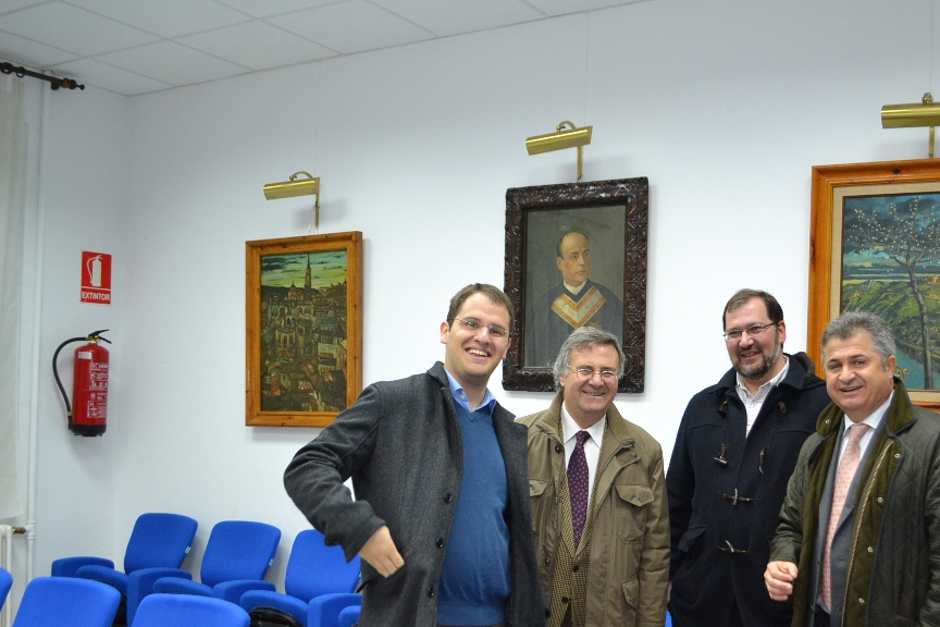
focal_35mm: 40
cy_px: 379
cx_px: 614
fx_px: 1044
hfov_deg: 47.8
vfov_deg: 33.3
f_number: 3.8
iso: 1100
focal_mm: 20
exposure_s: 1/60
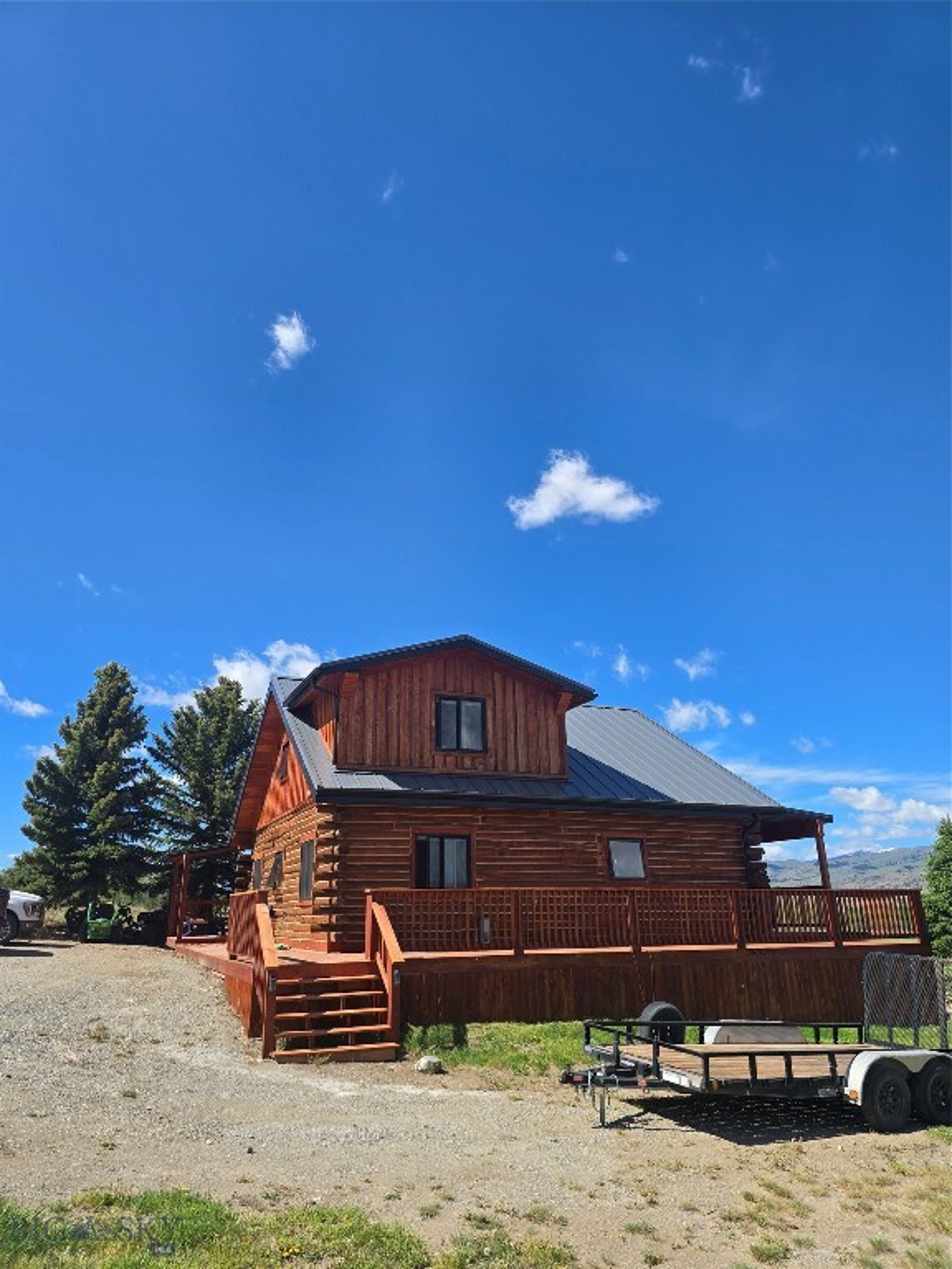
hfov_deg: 58.9
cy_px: 634
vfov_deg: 73.9
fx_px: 843
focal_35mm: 23
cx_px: 476
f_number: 1.7
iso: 12
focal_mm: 6.3
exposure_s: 1/641
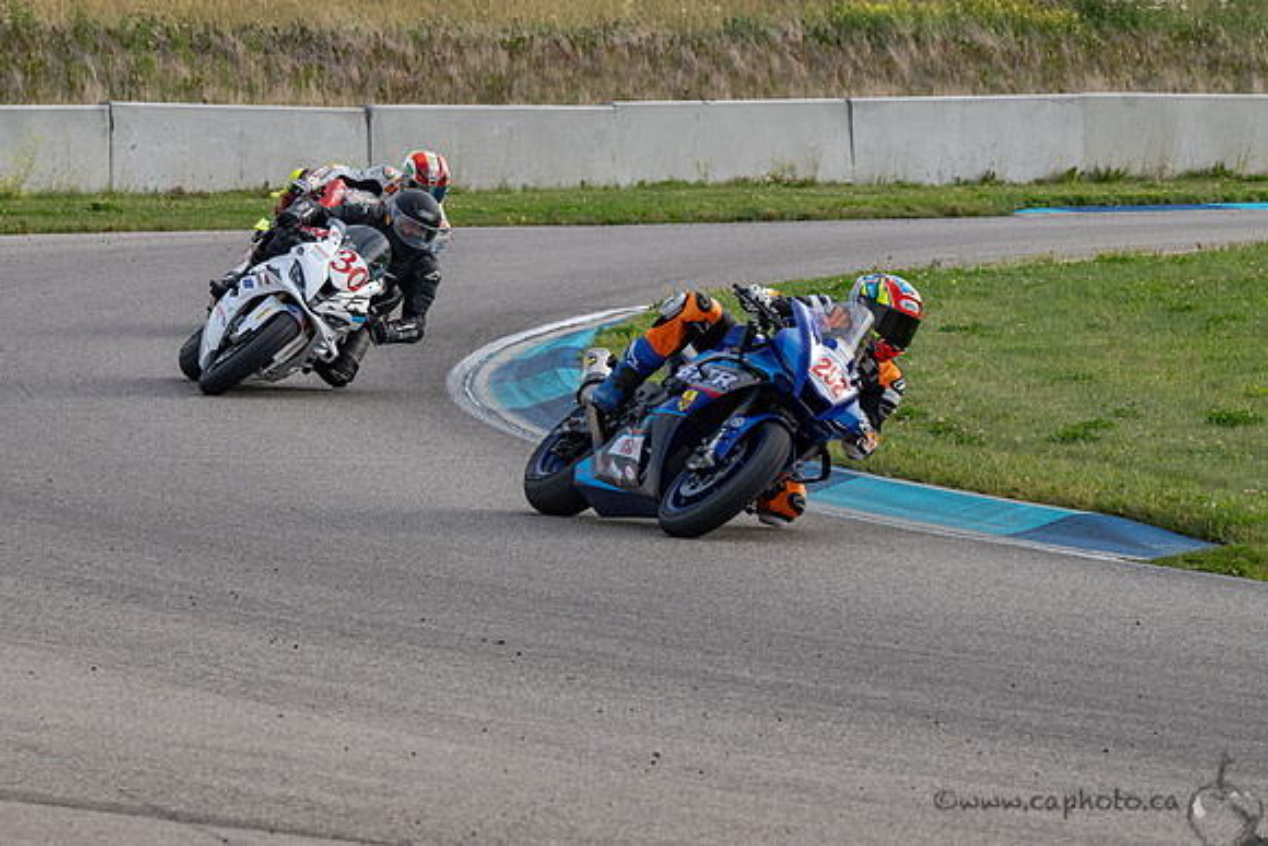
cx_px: 491
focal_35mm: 273
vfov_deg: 5.0
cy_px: 397
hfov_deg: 7.6
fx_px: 9603
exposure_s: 1/800
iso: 900
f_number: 11
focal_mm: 200
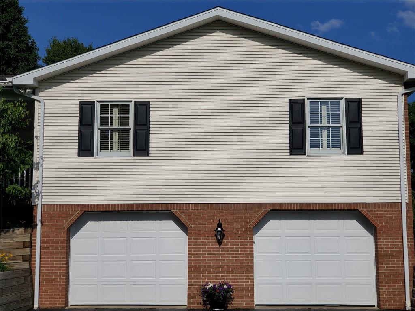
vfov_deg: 28.0
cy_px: 156
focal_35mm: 52
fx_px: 623
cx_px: 208
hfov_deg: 36.8
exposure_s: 1/2456
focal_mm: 6
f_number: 2.4
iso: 50
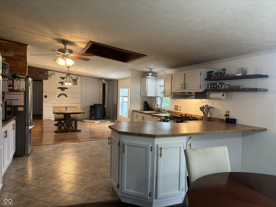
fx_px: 207
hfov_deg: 67.3
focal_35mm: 26
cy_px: 104
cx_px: 138
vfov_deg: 53.0
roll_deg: -1.4
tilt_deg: -3.4
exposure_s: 1/60
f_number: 1.6
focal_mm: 5.96
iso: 125
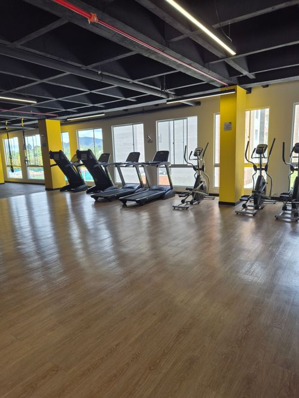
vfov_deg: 73.9
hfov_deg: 58.9
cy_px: 199
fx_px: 265
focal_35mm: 23
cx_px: 150
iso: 25
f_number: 1.8
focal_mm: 5.4
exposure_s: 1/299
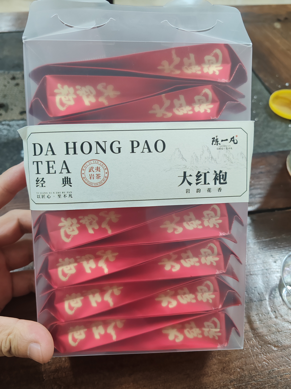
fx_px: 303
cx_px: 146
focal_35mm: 27
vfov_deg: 65.3
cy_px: 194
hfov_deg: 51.4
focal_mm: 6.12
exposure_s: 1/50
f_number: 1.9
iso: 2000
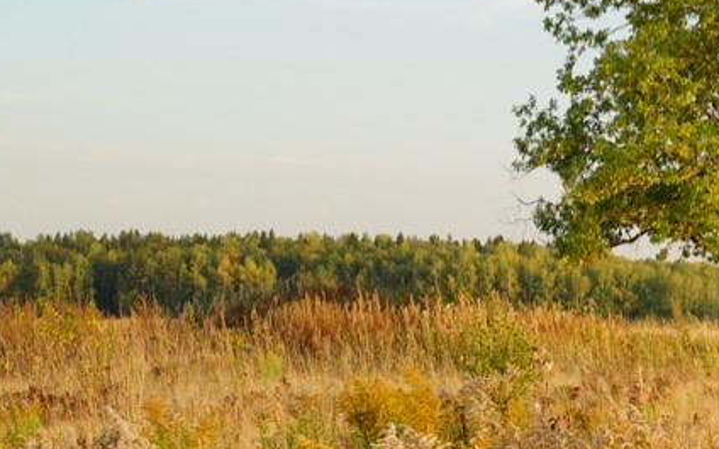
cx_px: 916
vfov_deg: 12.1
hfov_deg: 18.4
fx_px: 2077
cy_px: -97
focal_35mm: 106
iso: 100
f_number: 8
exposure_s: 1/20
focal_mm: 35
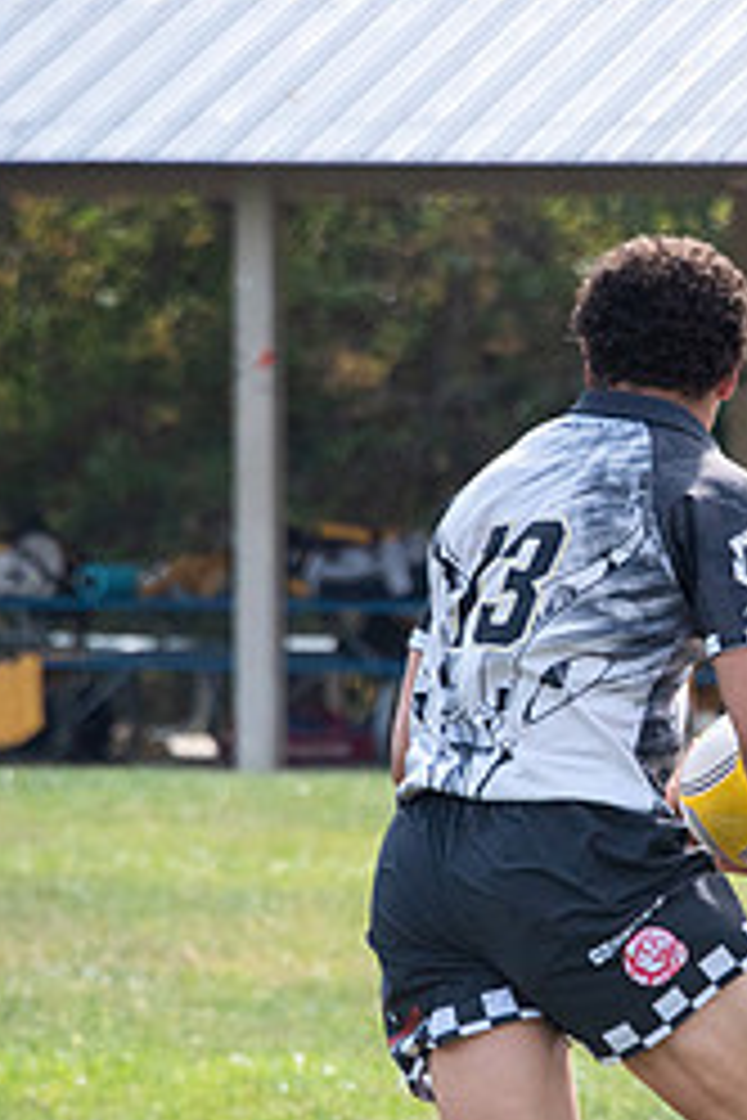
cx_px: 663
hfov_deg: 2.4
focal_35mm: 581
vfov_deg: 3.5
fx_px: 18082
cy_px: 682
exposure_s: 1/3200
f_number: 7.1
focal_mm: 200
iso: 400
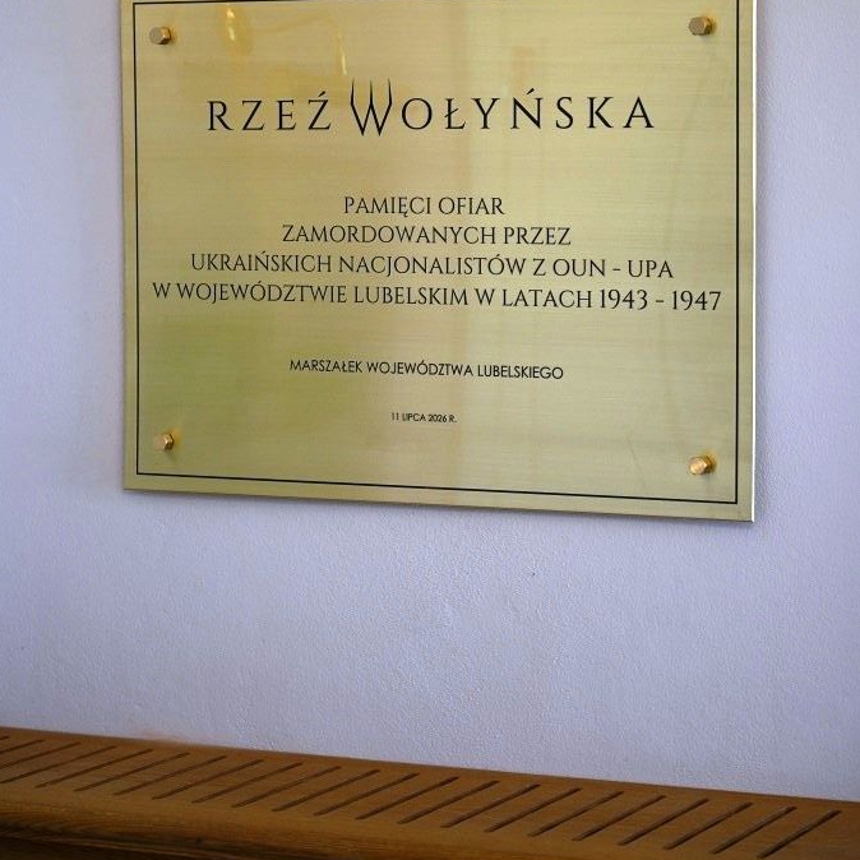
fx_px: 3120
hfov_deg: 15.7
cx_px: 427
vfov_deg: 15.7
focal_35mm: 111
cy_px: 322
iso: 800
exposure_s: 1/160
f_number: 4
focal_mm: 86
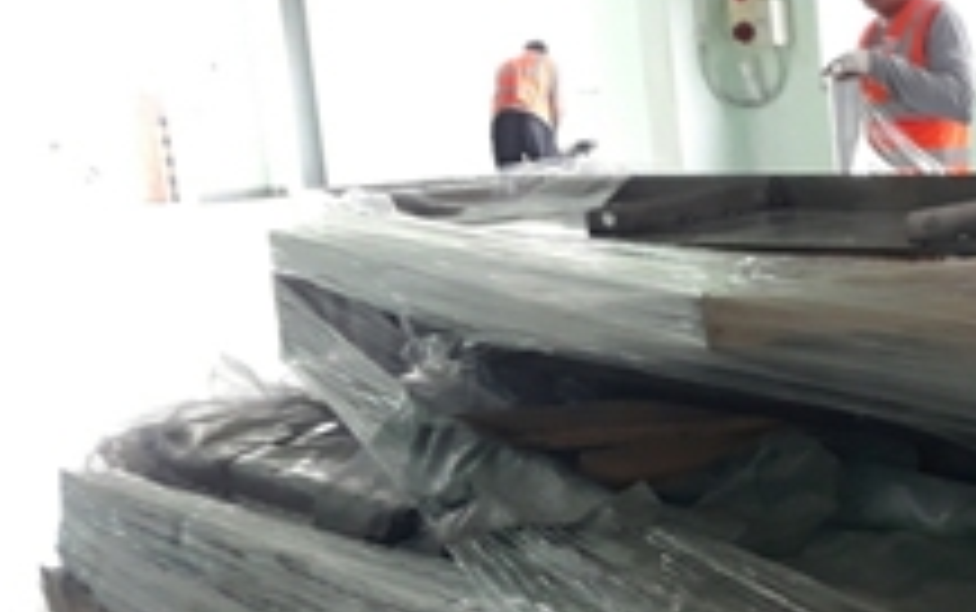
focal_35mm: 68
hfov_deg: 28.2
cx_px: 994
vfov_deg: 19.0
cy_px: 506
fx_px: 1810
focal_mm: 3.71
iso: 160
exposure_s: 1/33
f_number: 1.7
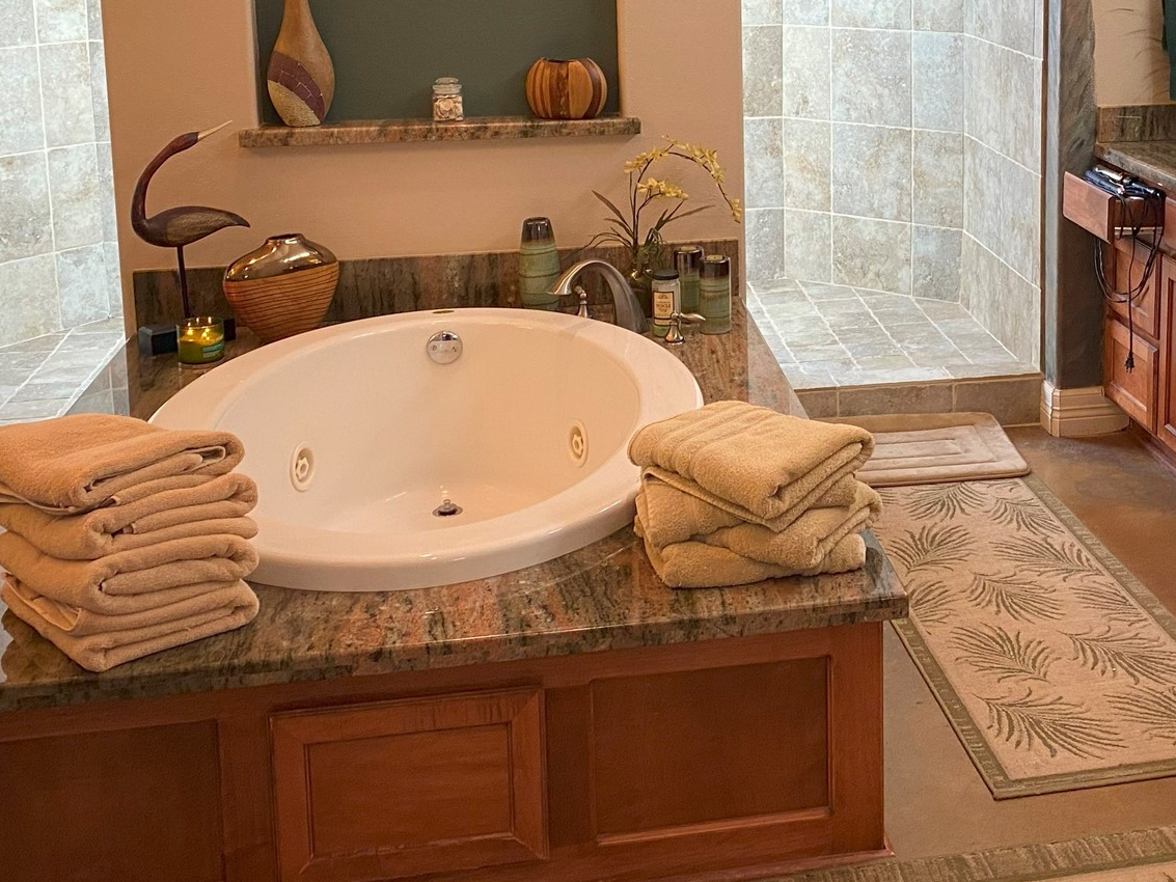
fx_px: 1597
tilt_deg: -9.1
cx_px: 848
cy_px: 146
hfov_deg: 39.6
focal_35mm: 47
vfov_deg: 30.0
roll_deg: +0.3
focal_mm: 4.25
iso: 160
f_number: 1.8
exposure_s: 1/60
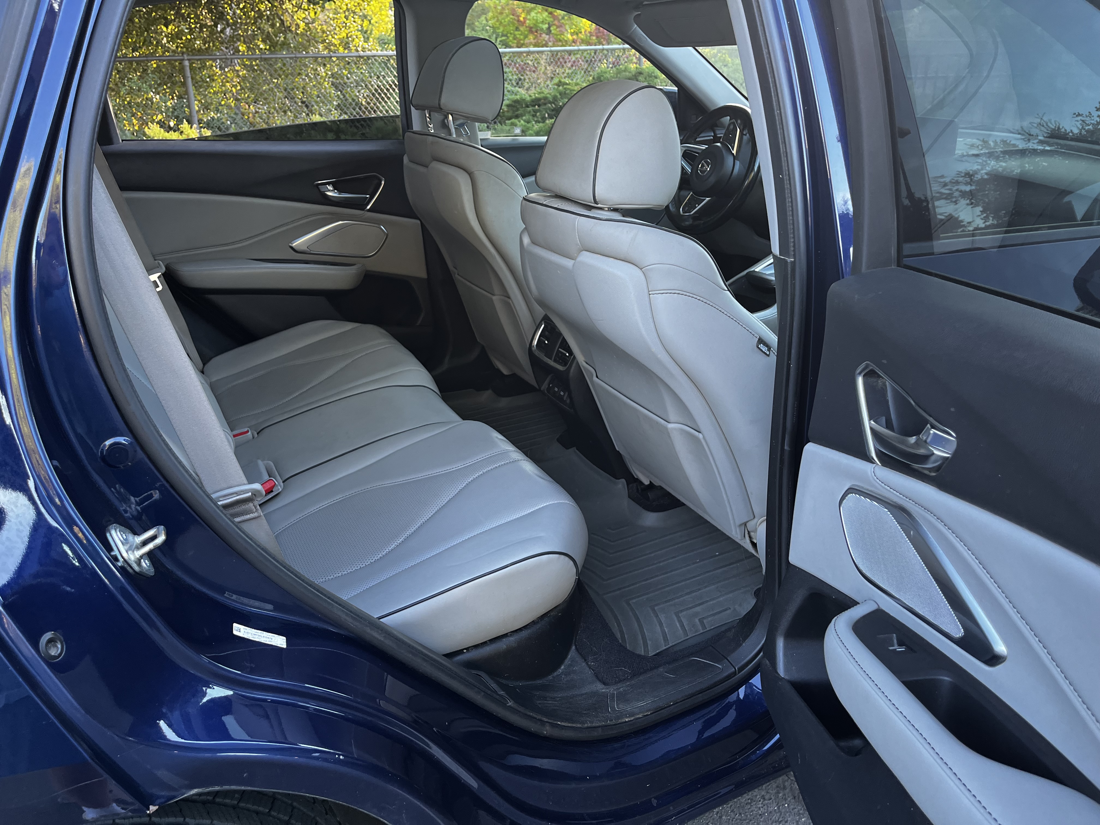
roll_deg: +0.2
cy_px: 412
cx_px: 550
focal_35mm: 26
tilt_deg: -24.5
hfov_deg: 67.3
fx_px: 826
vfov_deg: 53.1
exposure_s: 1/110
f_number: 1.6
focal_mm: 5.1
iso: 125
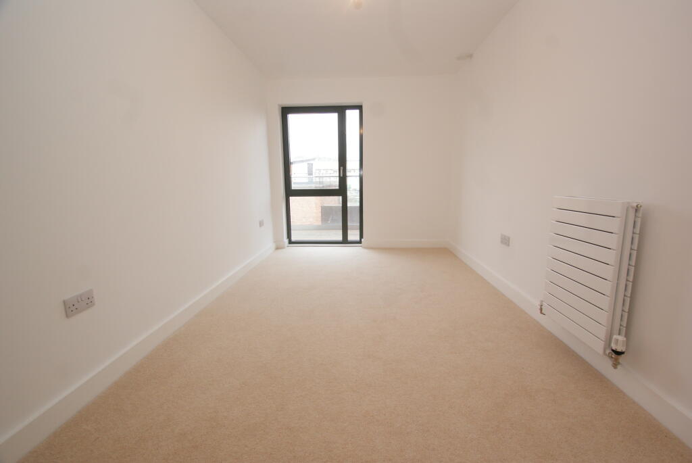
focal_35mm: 15
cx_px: 346
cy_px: 232
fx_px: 289
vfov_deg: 77.5
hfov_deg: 100.3
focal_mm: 10
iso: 400
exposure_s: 1/60
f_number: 5.6
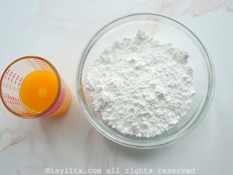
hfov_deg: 41.2
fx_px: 310
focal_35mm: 46
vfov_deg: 31.5
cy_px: 88
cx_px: 116
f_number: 3.5
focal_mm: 23
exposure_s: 1/125
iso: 200
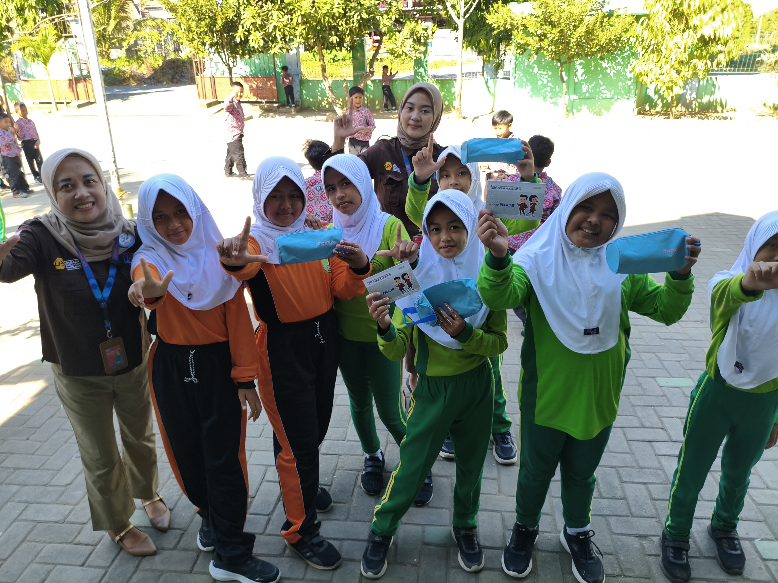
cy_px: 292
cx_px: 389
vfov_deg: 53.1
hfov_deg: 67.3
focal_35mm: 26
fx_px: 584
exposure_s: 1/385
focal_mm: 4.94
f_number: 1.5
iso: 80
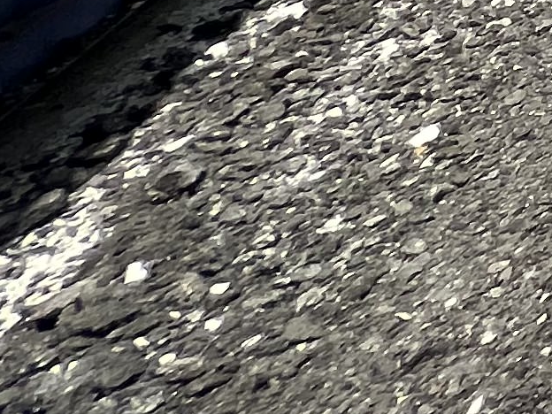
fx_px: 1339
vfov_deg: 12.4
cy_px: -671
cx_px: 1753
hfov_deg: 10.7
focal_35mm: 84
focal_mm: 1.57
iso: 32
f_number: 1.8
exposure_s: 1/2950
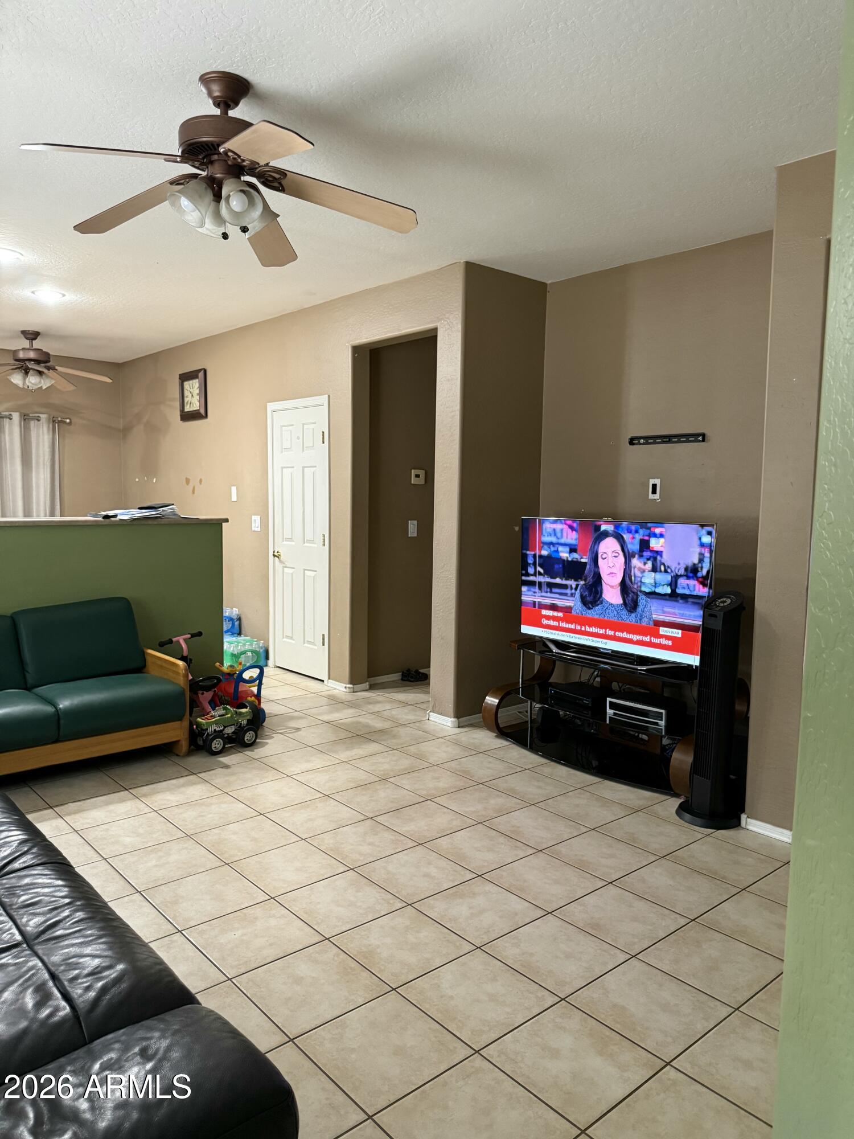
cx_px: 427
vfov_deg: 71.6
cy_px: 570
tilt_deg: -5.1
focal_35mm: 24
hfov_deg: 56.8
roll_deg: -1.3
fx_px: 789
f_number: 1.78
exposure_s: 1/60
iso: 640
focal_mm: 6.76
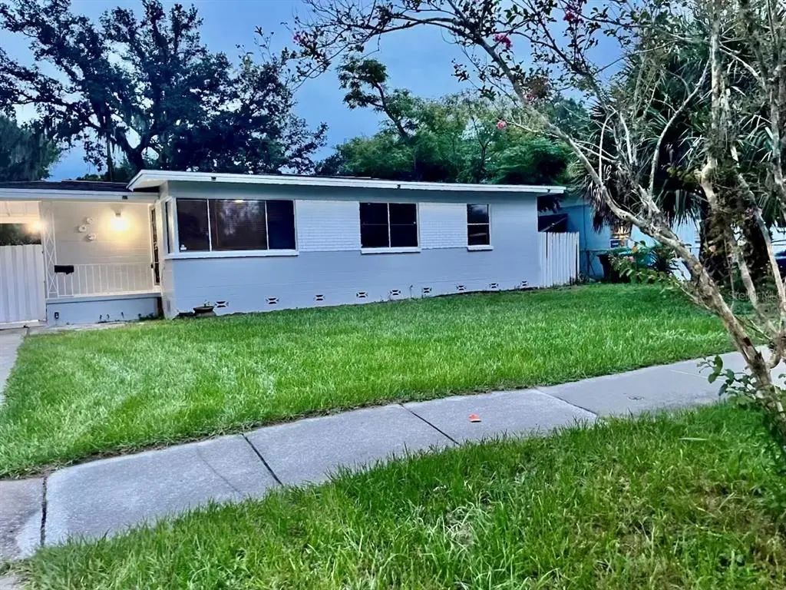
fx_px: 590
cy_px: 295
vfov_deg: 53.1
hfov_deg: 67.3
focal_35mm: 26
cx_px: 393
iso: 640
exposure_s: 1/30
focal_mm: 5.1
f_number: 1.6
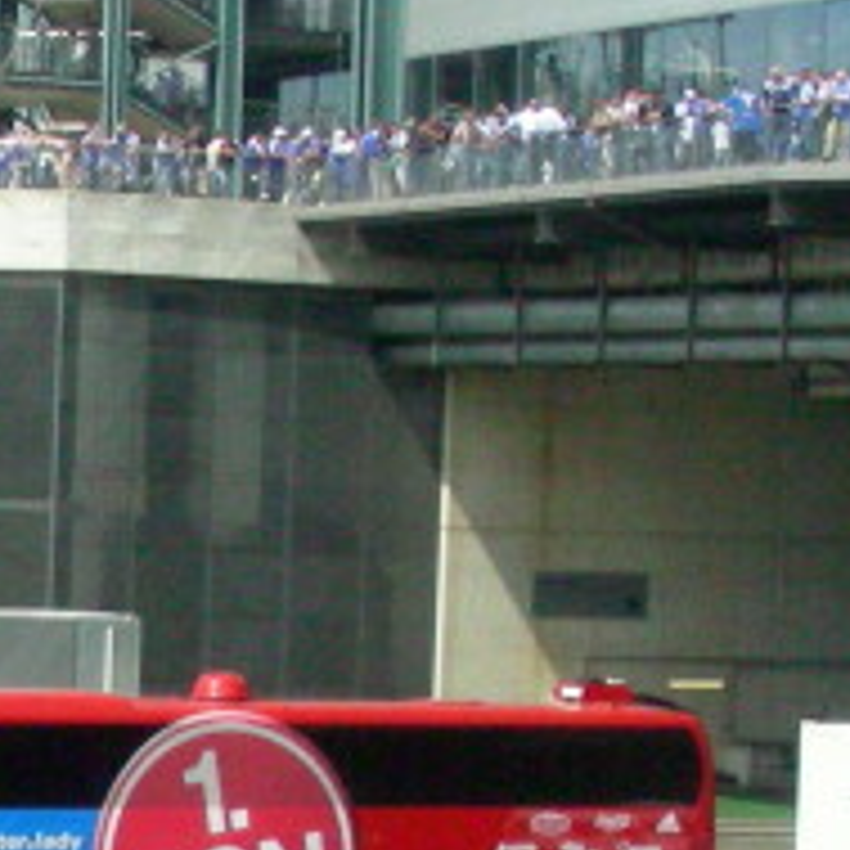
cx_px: -436
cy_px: 693
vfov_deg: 10.6
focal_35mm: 165
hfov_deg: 10.2
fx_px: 4584
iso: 400
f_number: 13.6
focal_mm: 7.4
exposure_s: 1/240
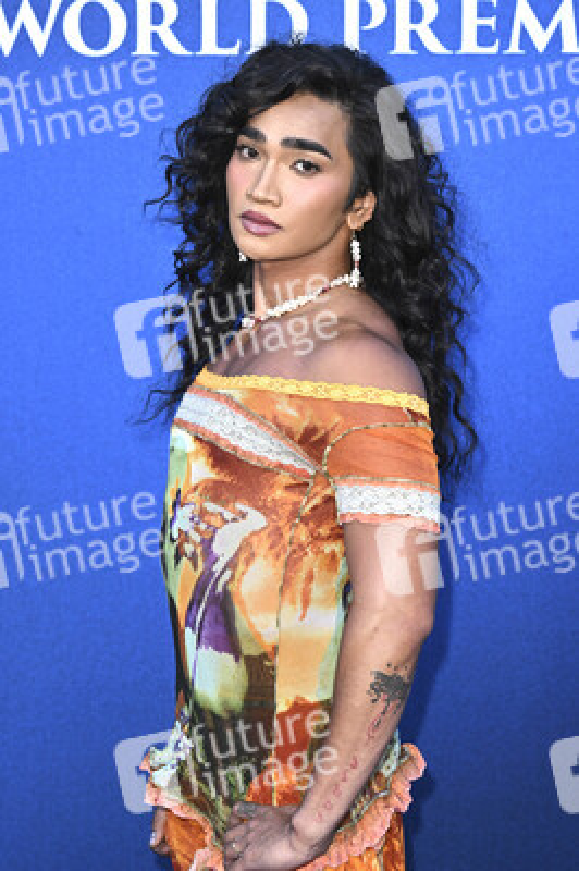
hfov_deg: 14.1
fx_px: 2344
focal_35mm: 97
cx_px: 290
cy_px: 436
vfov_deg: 21.0
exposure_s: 1/250
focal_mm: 97
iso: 800
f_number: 6.3
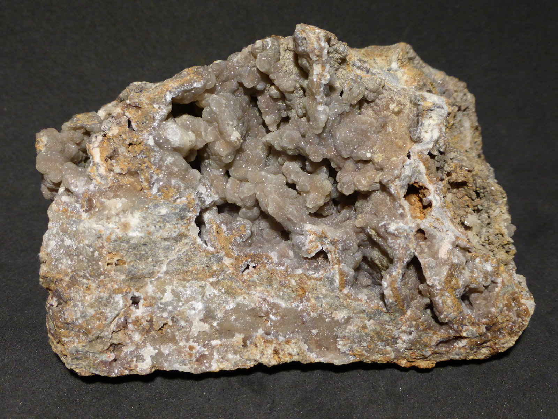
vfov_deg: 29.7
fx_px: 790
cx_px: 279
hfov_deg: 38.9
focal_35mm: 49
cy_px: 210
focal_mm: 8.5
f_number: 4.2
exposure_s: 1/50
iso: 400
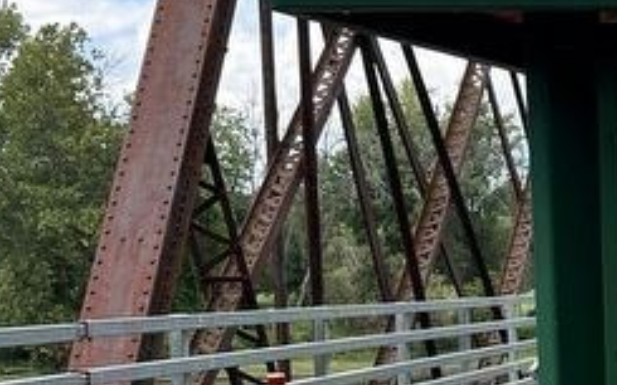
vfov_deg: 14.2
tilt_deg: -4.0
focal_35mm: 90
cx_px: 685
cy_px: 425
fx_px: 1513
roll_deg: +1.1
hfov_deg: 21.8
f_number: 1.5
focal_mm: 5.7
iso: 50
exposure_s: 1/949
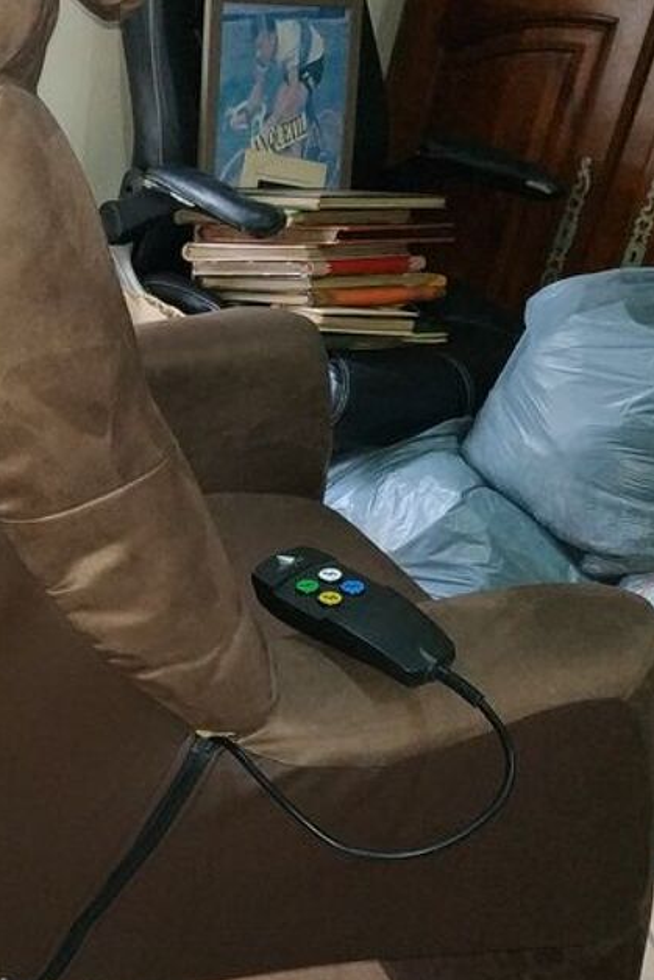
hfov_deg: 24.0
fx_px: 1443
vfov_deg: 37.4
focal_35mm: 53
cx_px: -48
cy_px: 589
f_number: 1.9
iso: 320
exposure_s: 1/25
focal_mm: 3.94
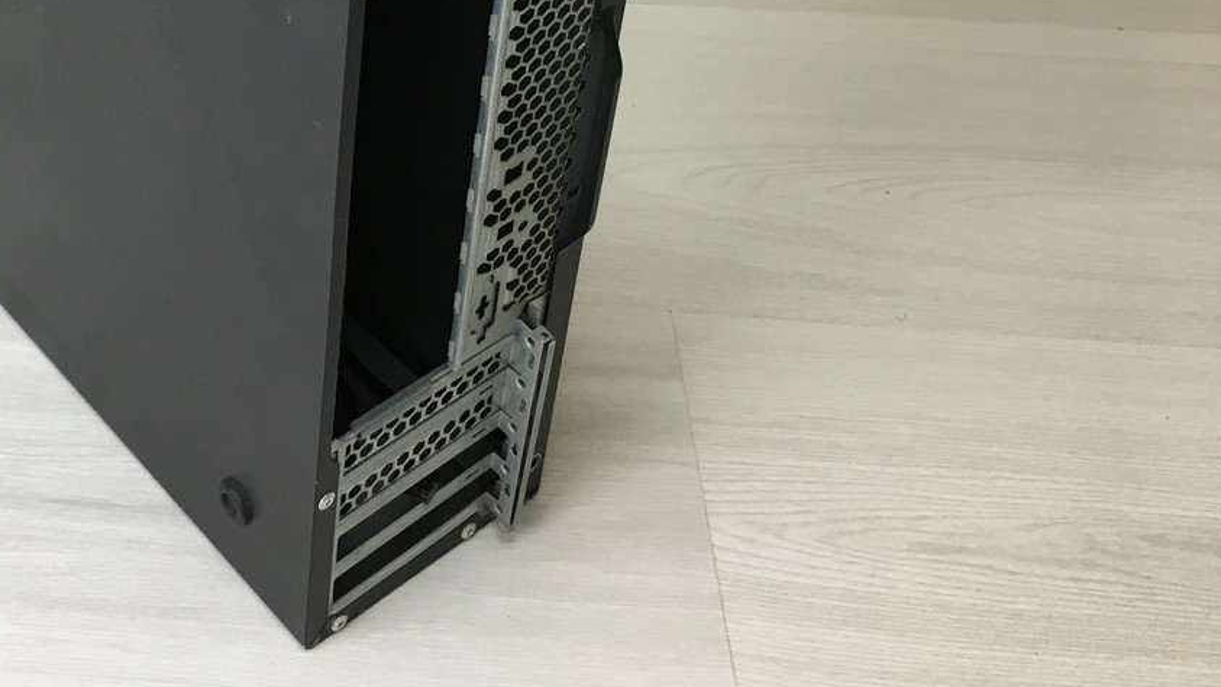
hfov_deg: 36.8
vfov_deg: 21.3
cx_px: 197
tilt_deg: -35.4
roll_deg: +1.6
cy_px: -38
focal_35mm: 54
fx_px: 1748
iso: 25
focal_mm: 4.15
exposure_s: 1/33
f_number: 2.2
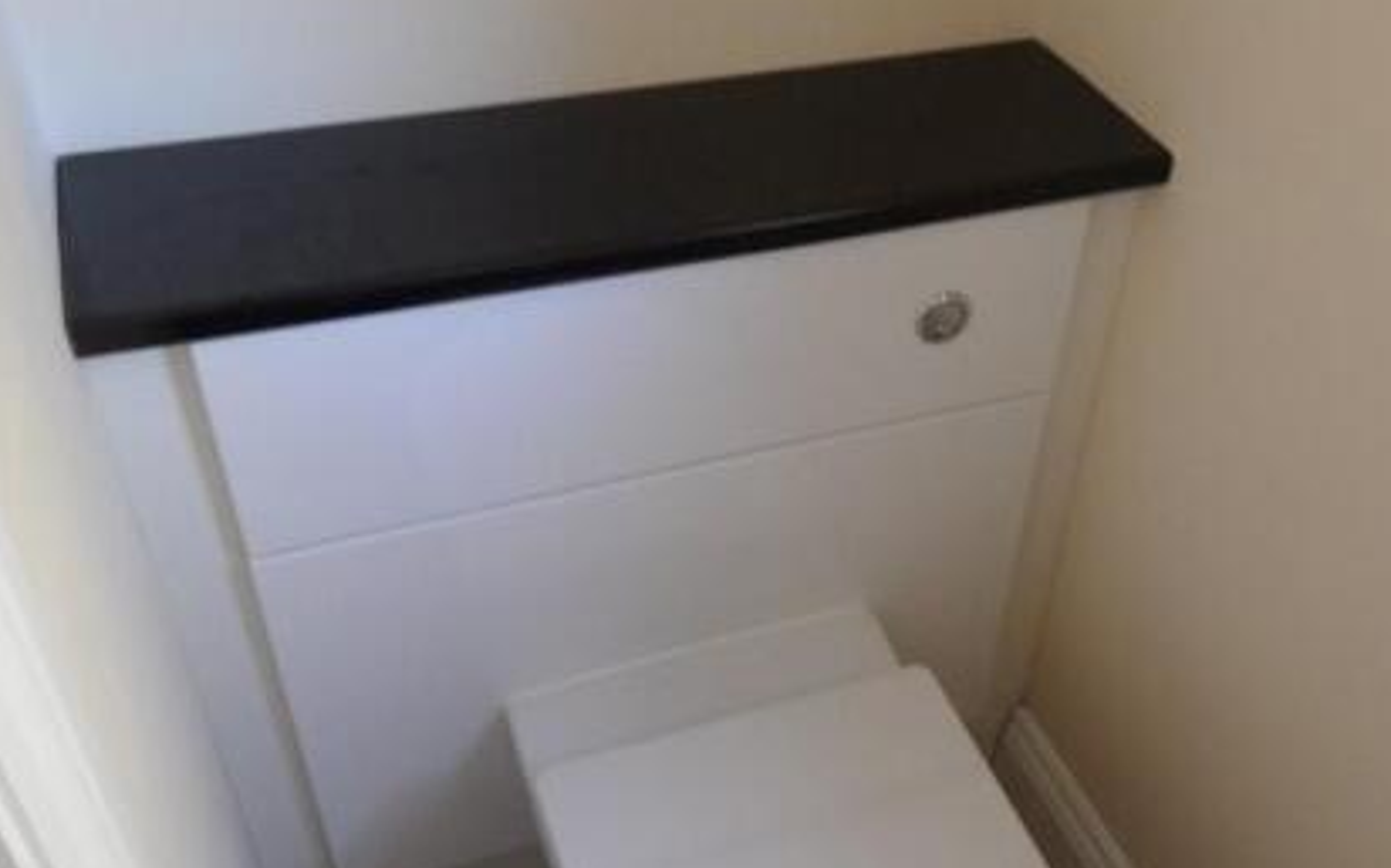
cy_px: 542
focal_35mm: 36
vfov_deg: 35.1
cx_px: 846
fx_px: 1364
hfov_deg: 53.6
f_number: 3.2
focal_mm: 3.9
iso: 200
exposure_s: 1/30
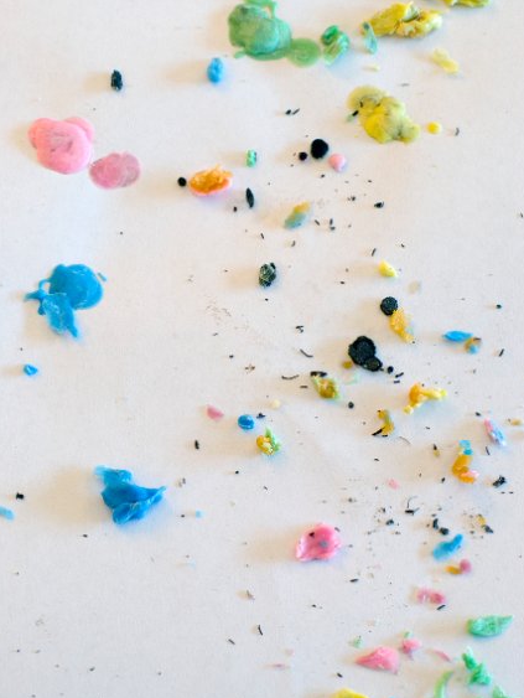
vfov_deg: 23.8
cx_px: 263
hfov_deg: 18.0
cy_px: 376
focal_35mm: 82
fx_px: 1653
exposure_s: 15
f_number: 16
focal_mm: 50
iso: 100
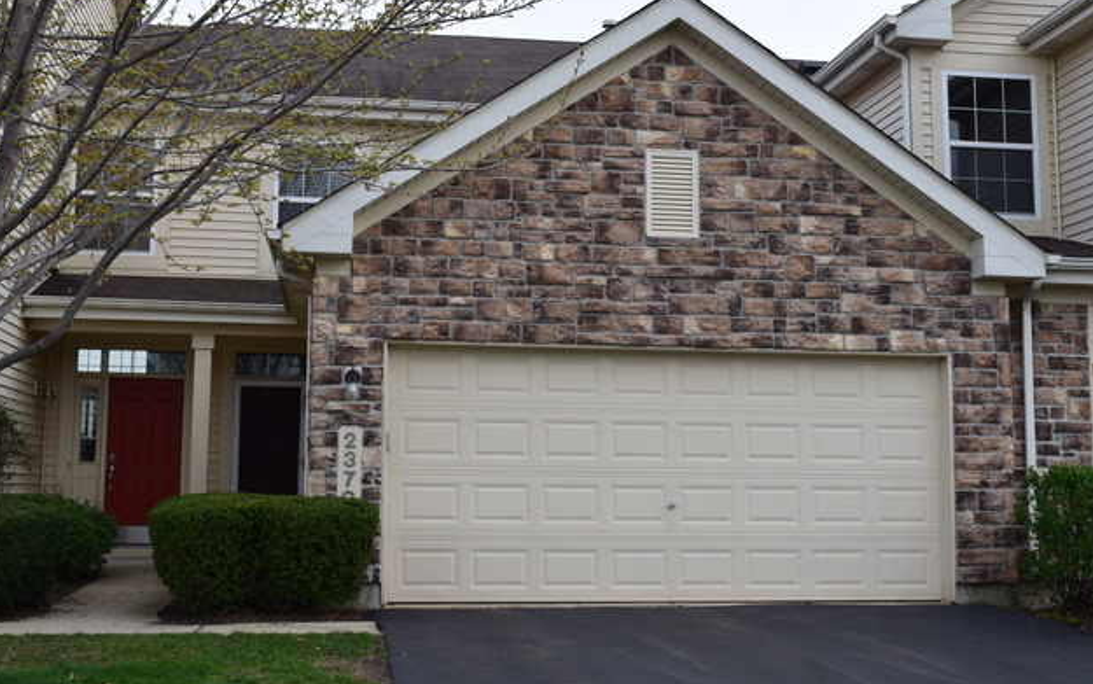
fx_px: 1446
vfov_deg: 26.6
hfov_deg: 41.4
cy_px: 321
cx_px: 549
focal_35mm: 49
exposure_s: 1/250
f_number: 10
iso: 400
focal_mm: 31
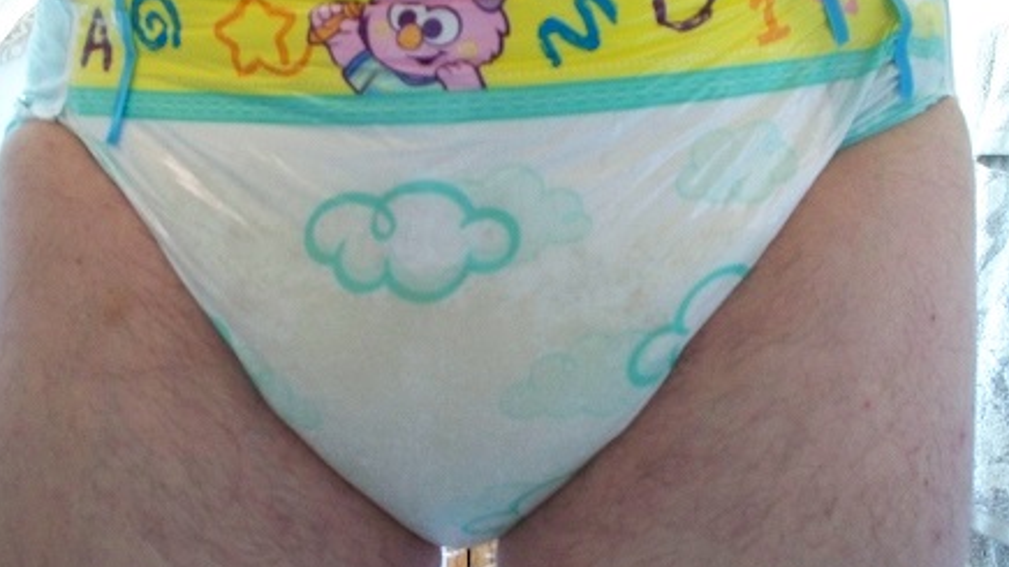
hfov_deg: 45.5
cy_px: 251
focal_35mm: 45
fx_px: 1204
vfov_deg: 26.5
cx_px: 495
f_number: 2.8
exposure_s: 1/4
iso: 400
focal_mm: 7.54
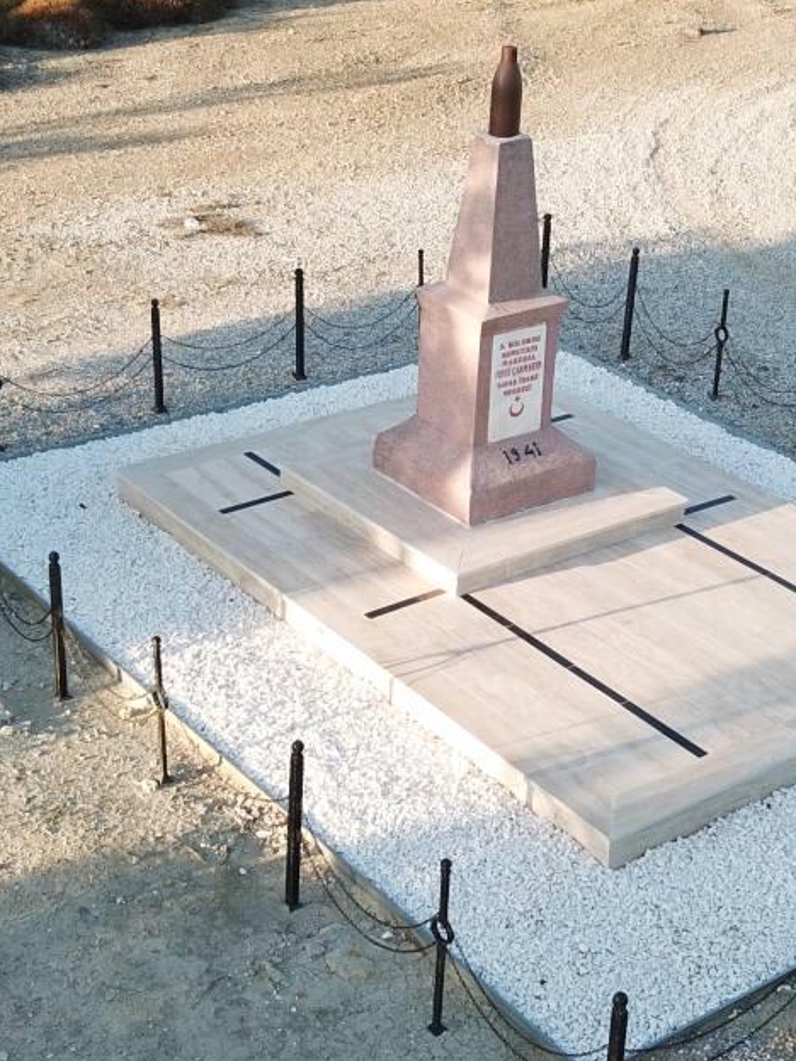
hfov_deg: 24.3
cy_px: 491
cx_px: 514
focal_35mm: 60
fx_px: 1840
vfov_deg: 32.2
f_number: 2.2
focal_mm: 4.73
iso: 100
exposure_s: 1/310
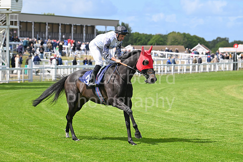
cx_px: 122
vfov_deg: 9.5
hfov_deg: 14.2
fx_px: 979
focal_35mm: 145
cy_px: 81
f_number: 5.6
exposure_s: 1/1600
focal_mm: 145
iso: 400
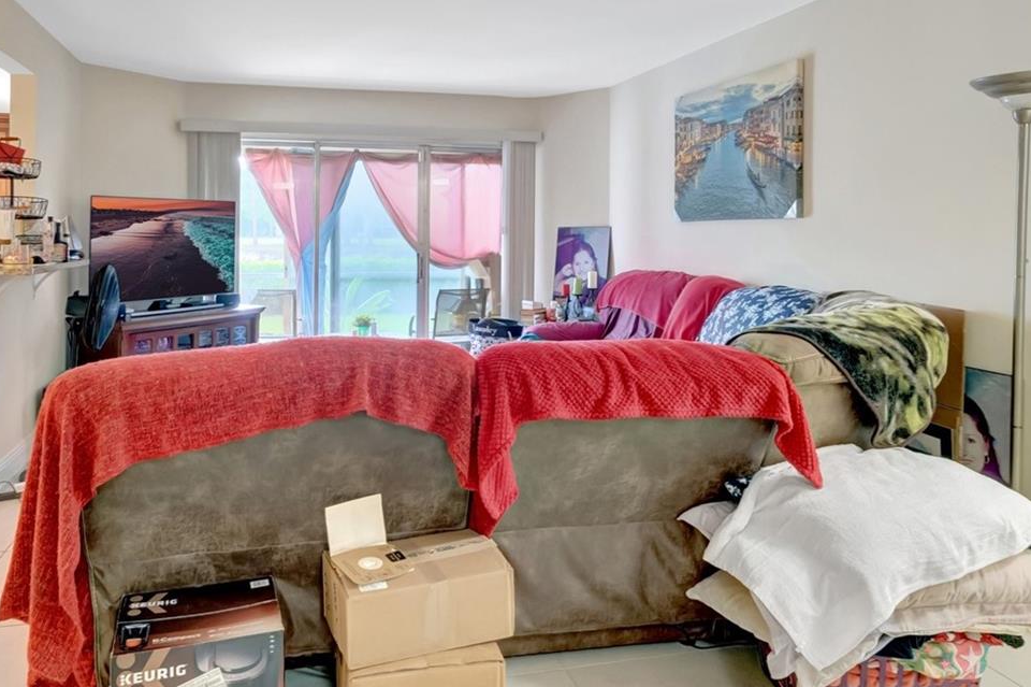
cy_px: 210
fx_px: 716
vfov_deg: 50.0
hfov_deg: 71.1
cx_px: 435
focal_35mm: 25
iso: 640
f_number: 8
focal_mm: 10
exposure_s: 1/1.25
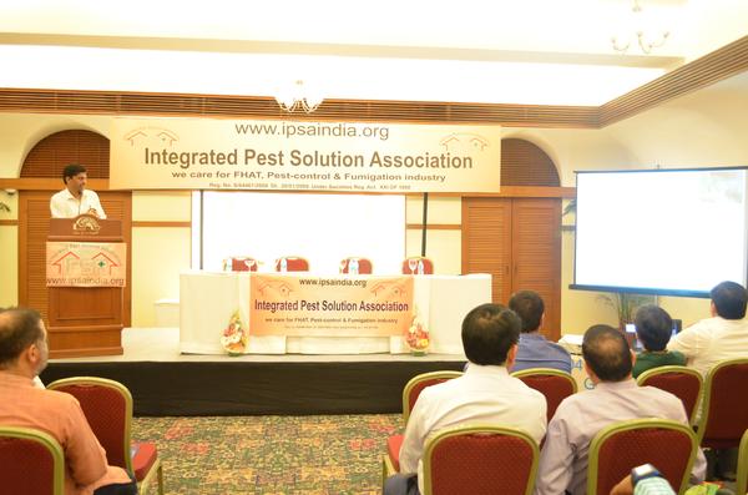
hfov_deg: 57.3
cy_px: 248
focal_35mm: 33
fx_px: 684
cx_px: 374
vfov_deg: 39.8
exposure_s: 1/50
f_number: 4
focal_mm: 22
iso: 3200
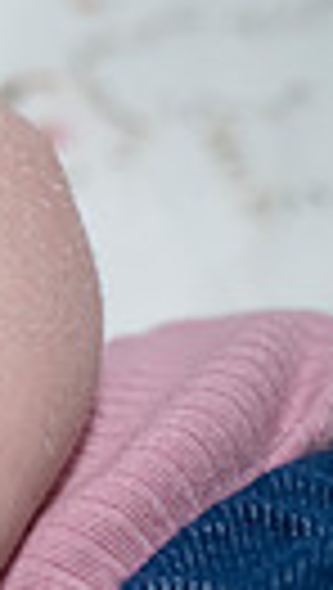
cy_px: 754
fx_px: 3630
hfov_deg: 4.8
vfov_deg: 9.1
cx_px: -958
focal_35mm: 232
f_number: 4
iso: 800
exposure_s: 1/250
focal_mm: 50
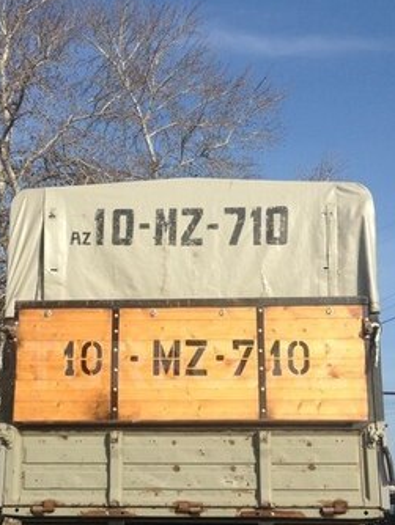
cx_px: 186
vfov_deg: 38.3
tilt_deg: +14.9
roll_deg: -0.3
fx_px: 745
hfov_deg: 29.7
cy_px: 365
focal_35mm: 49
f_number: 2.4
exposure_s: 1/1695
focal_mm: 4.12
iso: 50
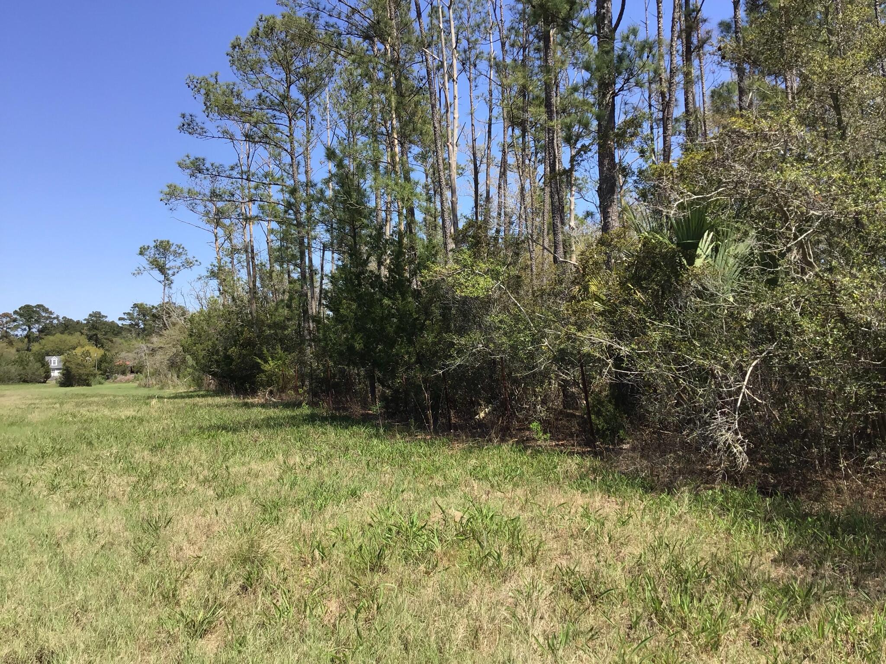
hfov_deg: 58.4
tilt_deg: +0.8
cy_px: 332
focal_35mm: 31
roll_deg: +2.6
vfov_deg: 45.4
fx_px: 793
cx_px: 443
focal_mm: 3.3
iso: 25
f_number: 2.4
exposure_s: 1/754
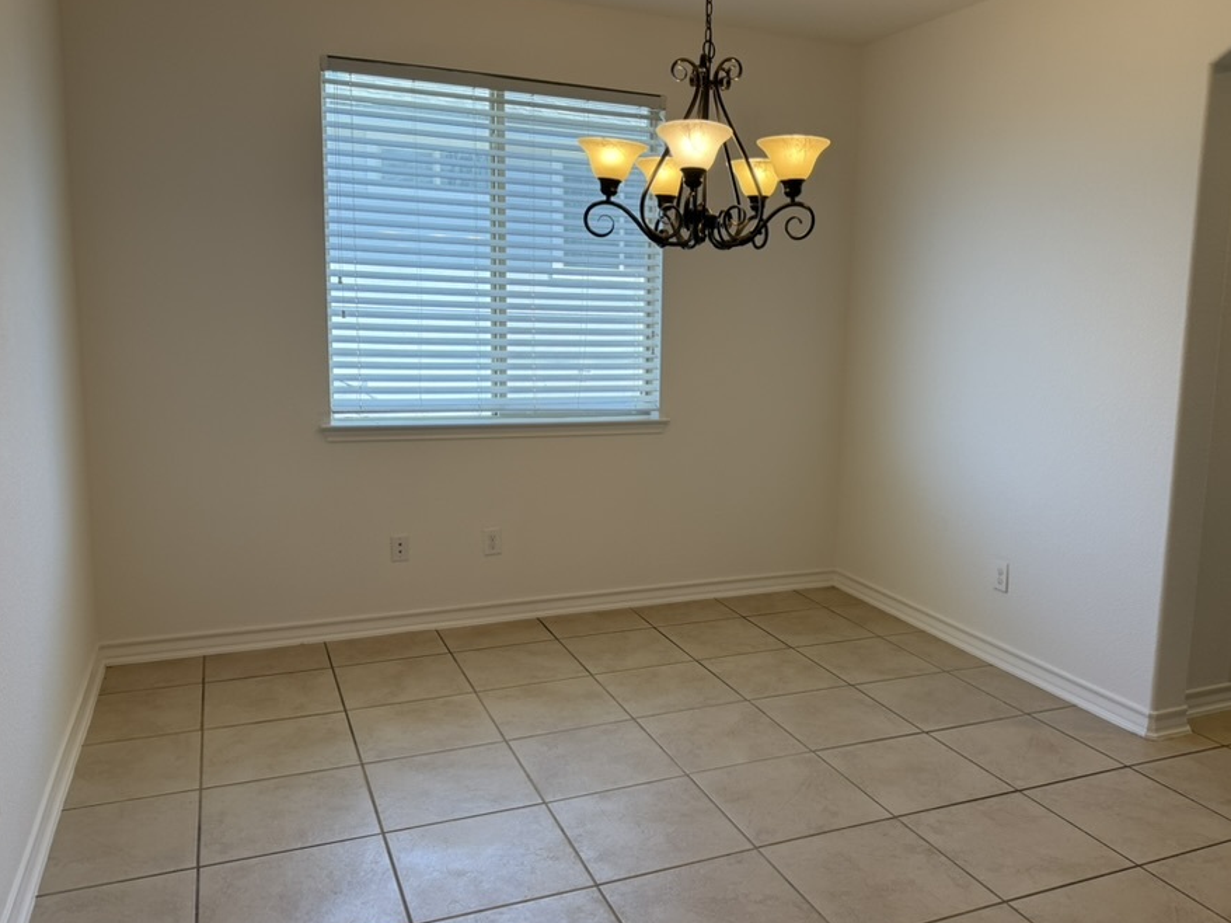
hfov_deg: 63.2
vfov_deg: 49.7
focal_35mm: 28
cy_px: 464
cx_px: 704
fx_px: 995
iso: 80
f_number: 1.78
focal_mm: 6.76
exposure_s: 1/179
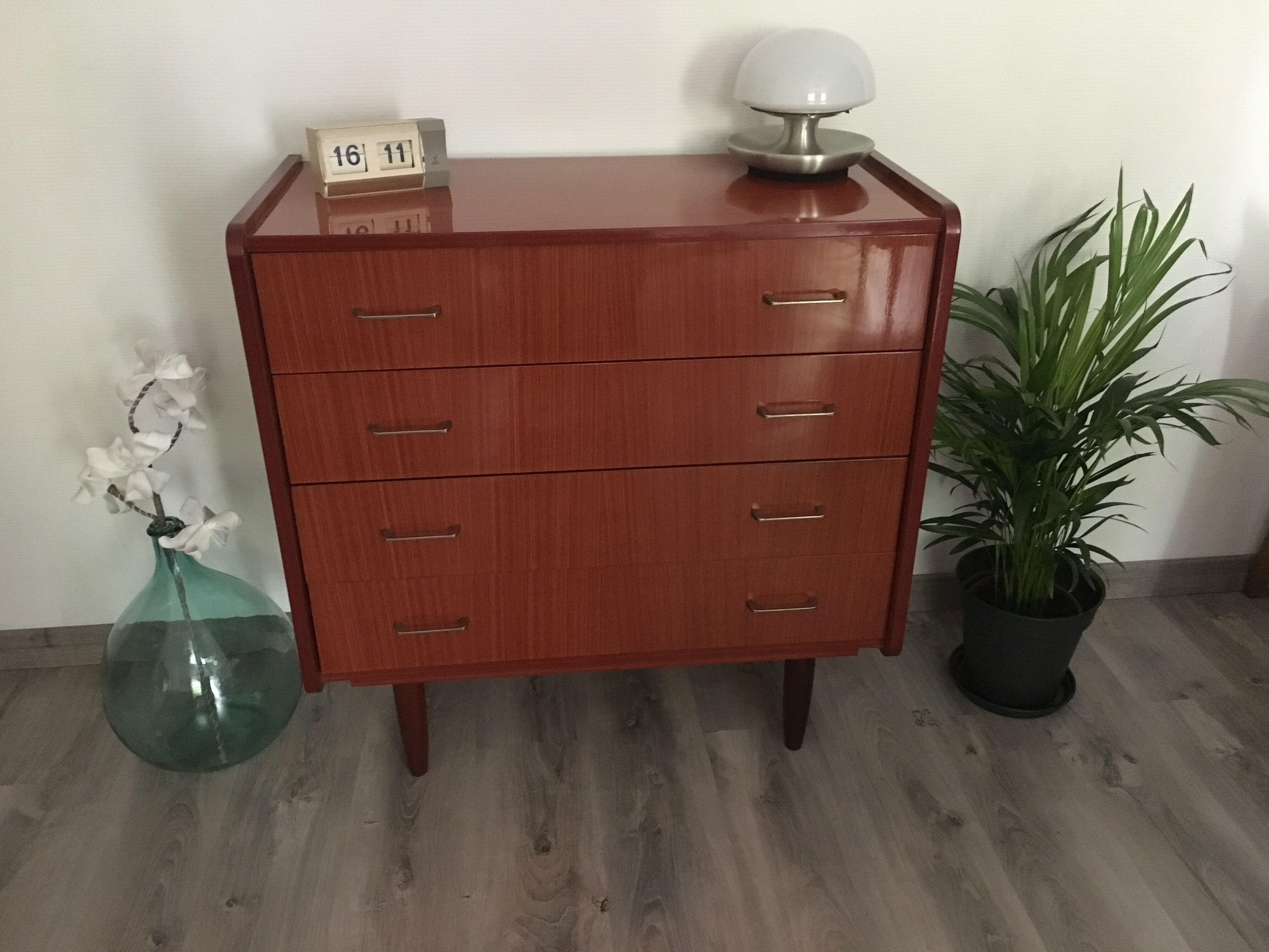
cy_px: 476
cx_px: 634
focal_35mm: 29
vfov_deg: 48.2
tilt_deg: -27.4
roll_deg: +0.2
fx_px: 1063
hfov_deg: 61.7
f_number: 2.2
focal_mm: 4.15
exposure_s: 1/17
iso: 400
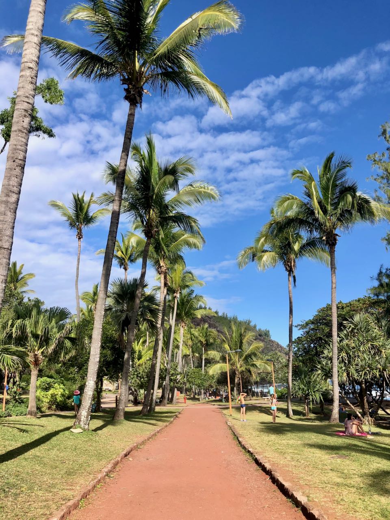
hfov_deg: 49.7
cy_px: 260
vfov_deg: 63.4
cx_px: 195
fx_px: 421
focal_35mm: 28
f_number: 1.8
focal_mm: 3.99
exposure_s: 1/1845
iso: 20
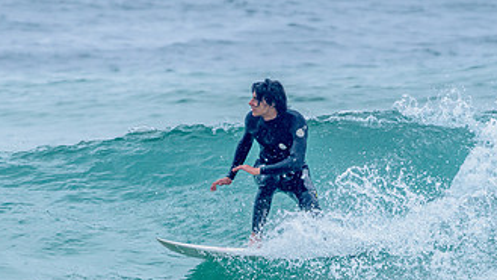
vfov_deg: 1.4
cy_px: 230
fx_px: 11622
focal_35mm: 882
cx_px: 177
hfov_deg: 2.4
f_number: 5.6
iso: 800
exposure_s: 1/2000
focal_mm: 380
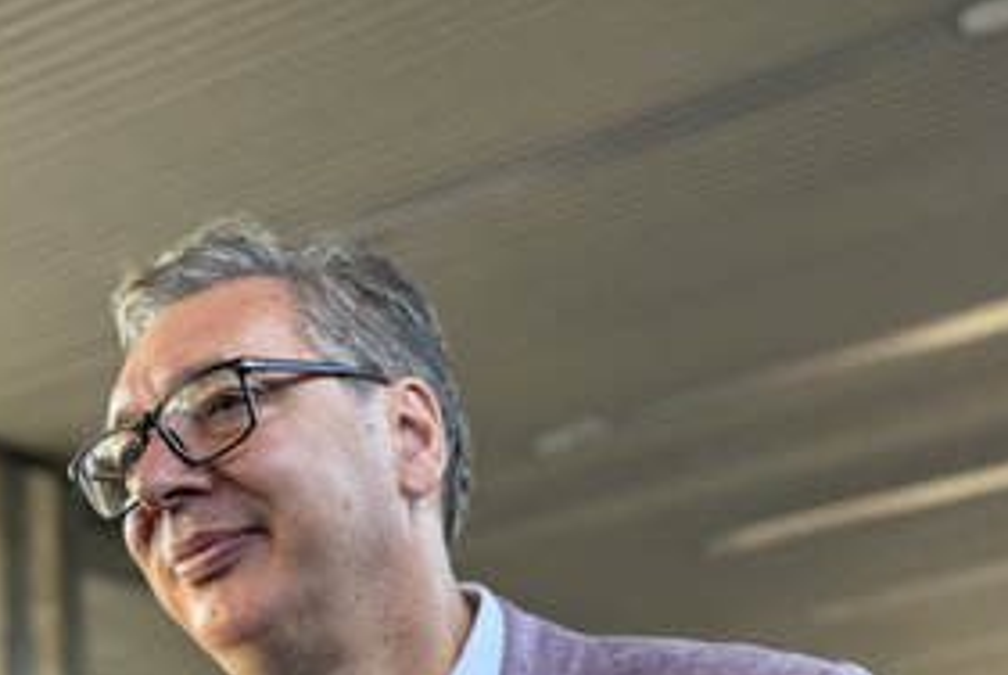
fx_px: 1990
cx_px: 326
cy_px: 416
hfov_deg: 28.2
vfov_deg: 19.2
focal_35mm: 71
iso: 64
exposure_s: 1/178
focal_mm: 6.76
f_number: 1.78
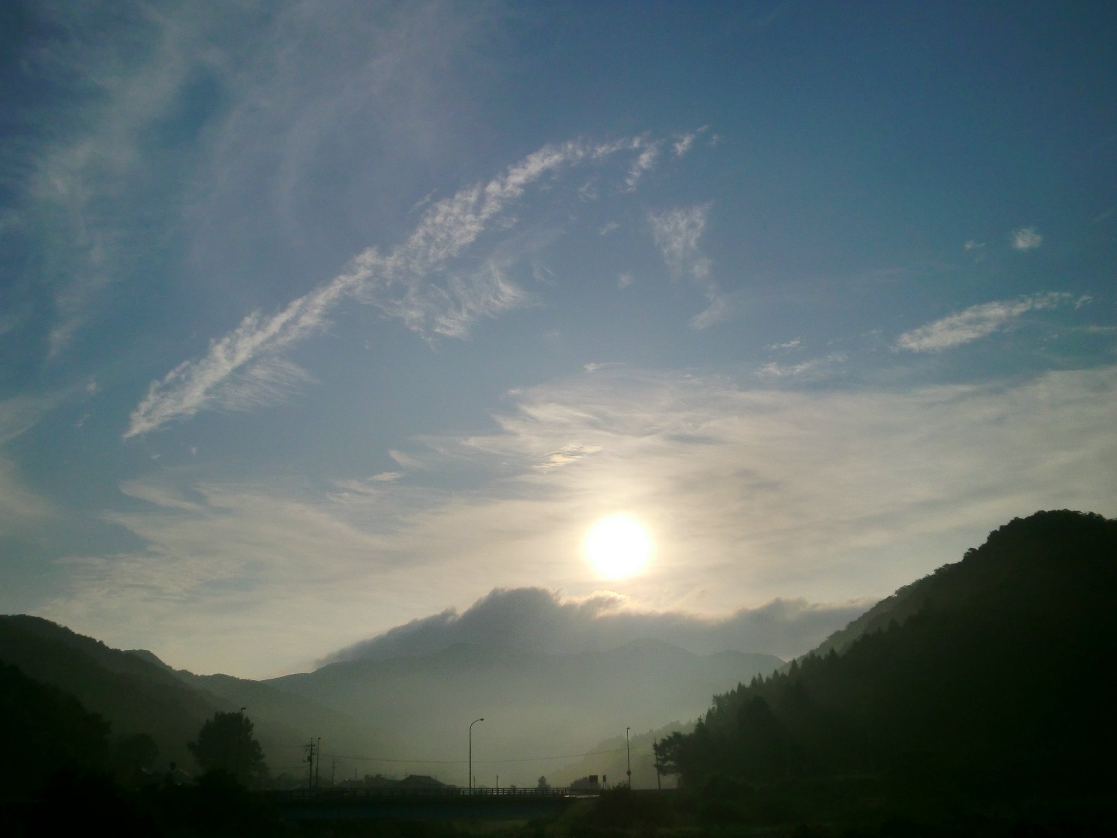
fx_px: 1097
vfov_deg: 41.8
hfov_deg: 54.0
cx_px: 558
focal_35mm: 34
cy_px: 419
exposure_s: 1/1250
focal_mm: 5.58
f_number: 8.4
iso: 64
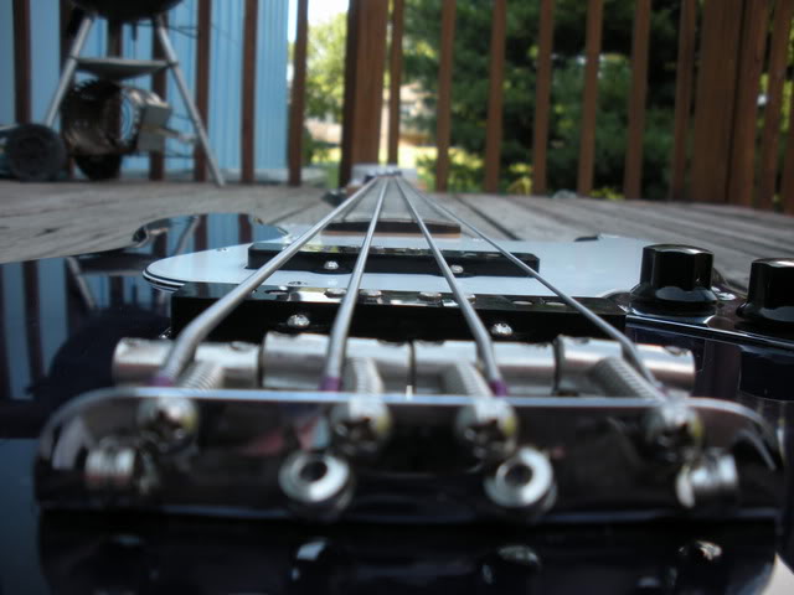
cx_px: 397
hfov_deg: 52.6
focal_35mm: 35
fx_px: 803
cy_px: 298
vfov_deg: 40.7
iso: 64
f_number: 3.5
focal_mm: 6.3
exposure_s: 1/76.1
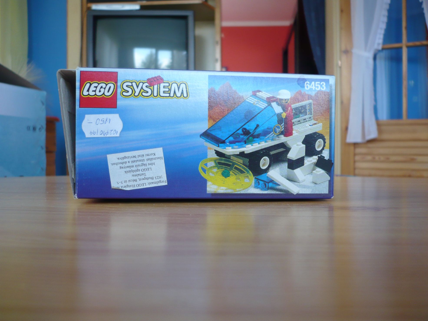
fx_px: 433
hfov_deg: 52.6
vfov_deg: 40.7
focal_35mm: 35
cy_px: 160
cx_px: 214
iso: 100
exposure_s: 1/30
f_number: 2.8
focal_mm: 5.8
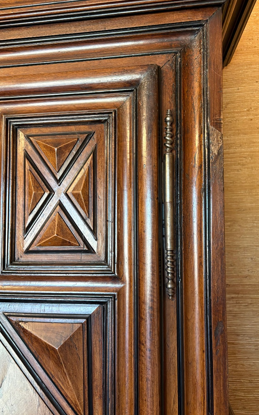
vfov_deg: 66.5
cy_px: 208
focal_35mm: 28
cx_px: 105
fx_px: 316
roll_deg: -0.6
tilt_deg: +6.9
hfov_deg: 44.3
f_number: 1.6
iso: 200
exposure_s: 1/60
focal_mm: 5.96
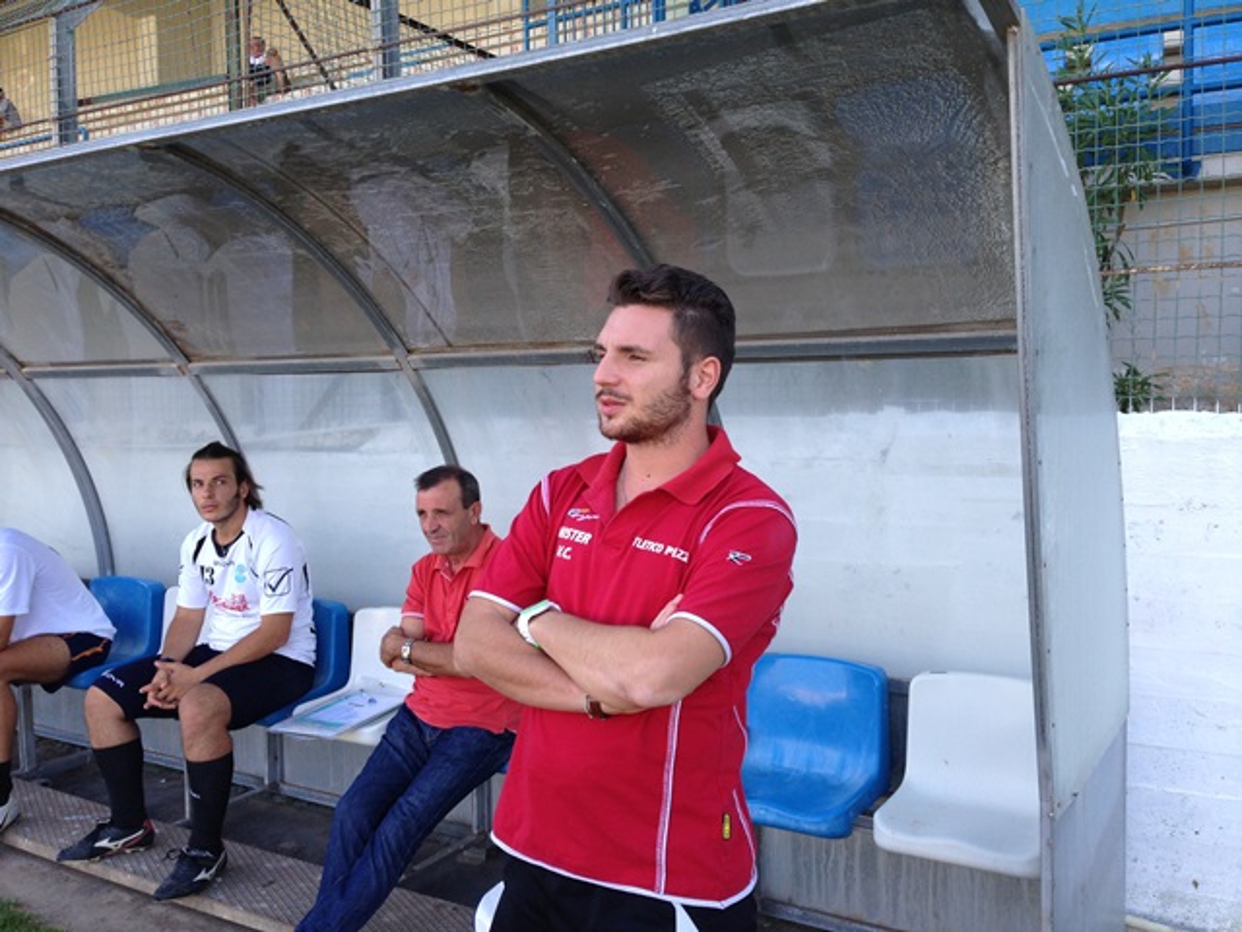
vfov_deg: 42.9
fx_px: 1184
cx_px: 621
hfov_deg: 55.4
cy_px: 466
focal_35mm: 33
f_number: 2.4
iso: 50
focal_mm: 4.13
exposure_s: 1/176
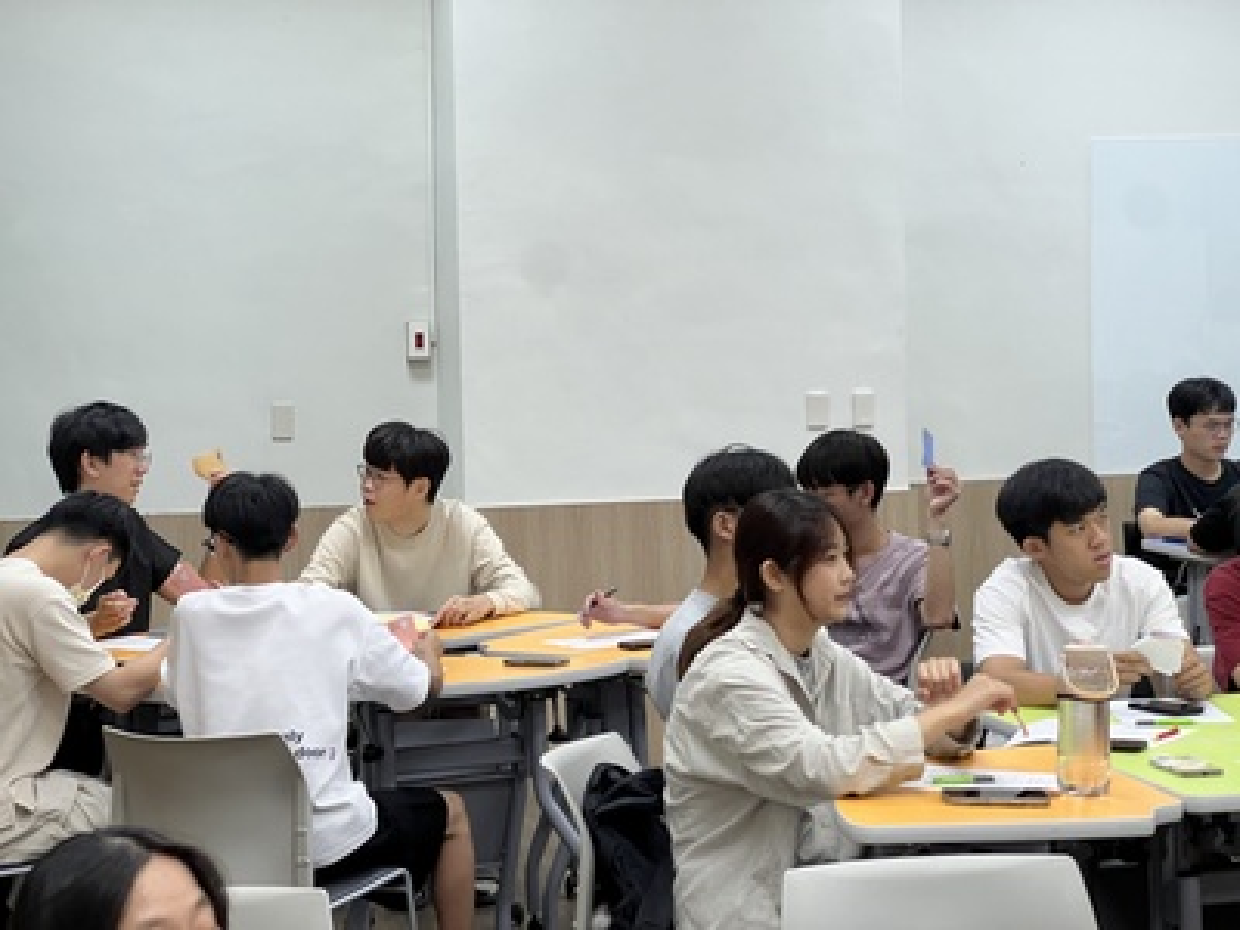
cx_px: 620
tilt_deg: -3.1
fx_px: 2758
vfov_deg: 19.1
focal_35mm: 77
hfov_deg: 25.3
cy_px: 465
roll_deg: +1.4
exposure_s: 1/60
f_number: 2.8
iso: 160
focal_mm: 9
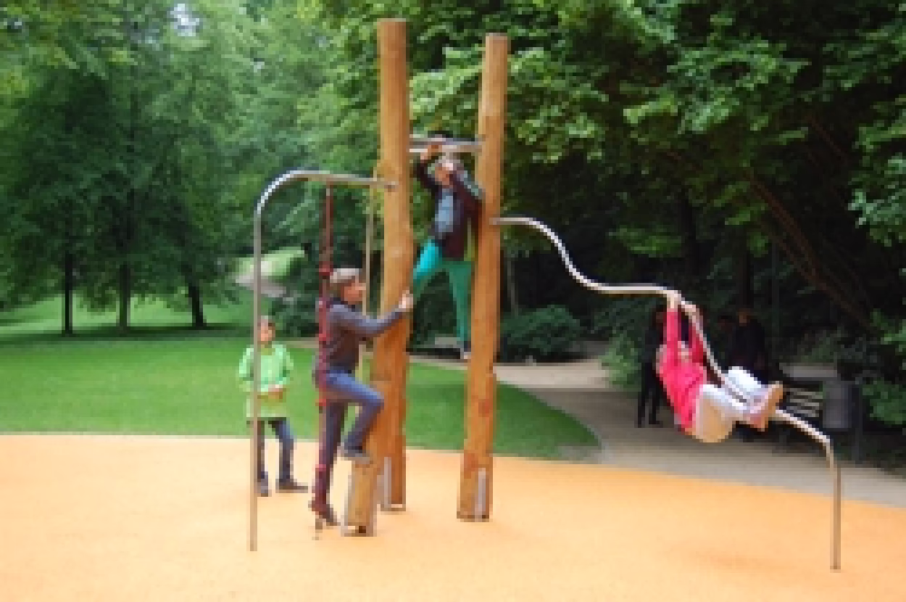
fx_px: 1169
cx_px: 453
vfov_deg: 28.9
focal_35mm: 46
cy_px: 301
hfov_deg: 42.4
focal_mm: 31
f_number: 4.5
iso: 500
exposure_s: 1/500
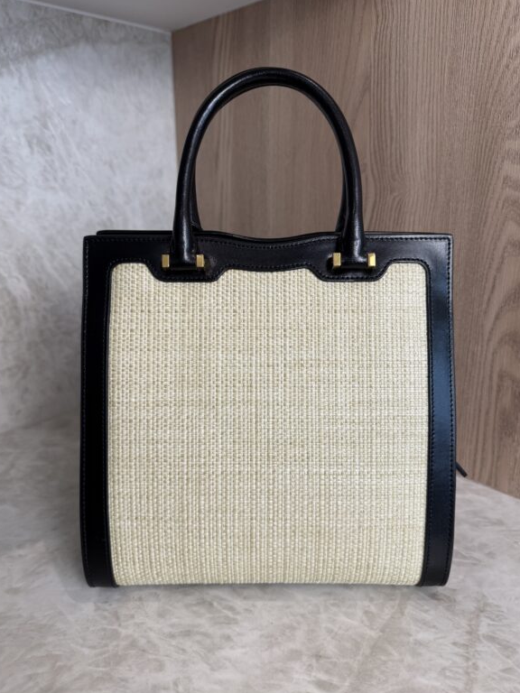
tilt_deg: -16.2
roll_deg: +0.7
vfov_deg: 69.4
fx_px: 501
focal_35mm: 25
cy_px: 344
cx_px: 258
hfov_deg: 54.9
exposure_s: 1/120
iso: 64
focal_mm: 6.76
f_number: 1.78
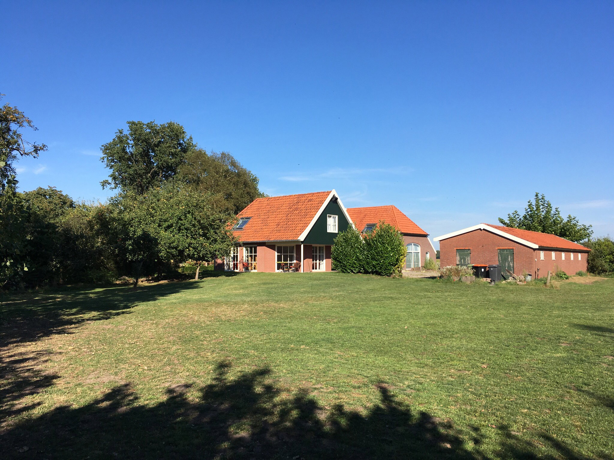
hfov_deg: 61.7
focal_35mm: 29
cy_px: 230
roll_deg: -0.3
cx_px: 307
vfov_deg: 48.2
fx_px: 514
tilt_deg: +2.3
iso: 25
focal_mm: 4.15
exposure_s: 1/1326
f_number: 2.2
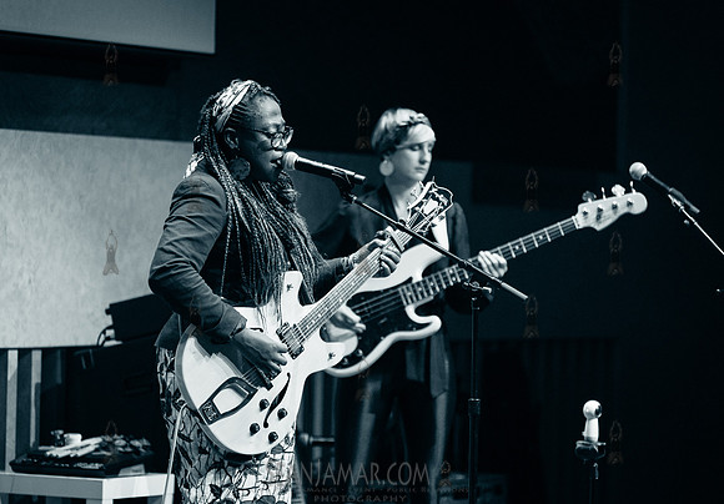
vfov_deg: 7.5
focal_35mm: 187
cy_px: 240
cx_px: 280
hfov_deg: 10.8
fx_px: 3822
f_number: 2.8
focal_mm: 155
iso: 3200
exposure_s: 1/400
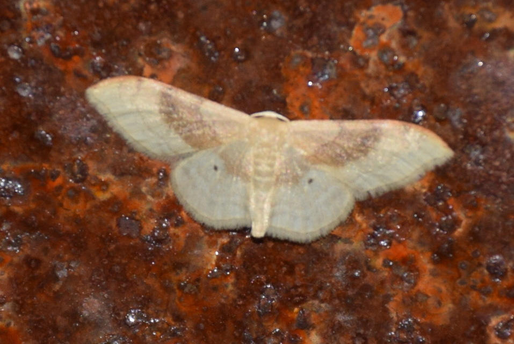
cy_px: 172
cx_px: 257
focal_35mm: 210
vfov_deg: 6.6
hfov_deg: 9.8
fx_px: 3001
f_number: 6.3
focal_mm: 140
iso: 320
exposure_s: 1/60
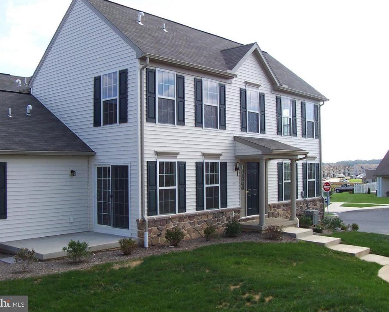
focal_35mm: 39
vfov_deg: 38.2
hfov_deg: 46.8
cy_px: 155
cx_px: 187
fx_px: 449
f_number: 5.6
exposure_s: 1/250
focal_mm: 5.6
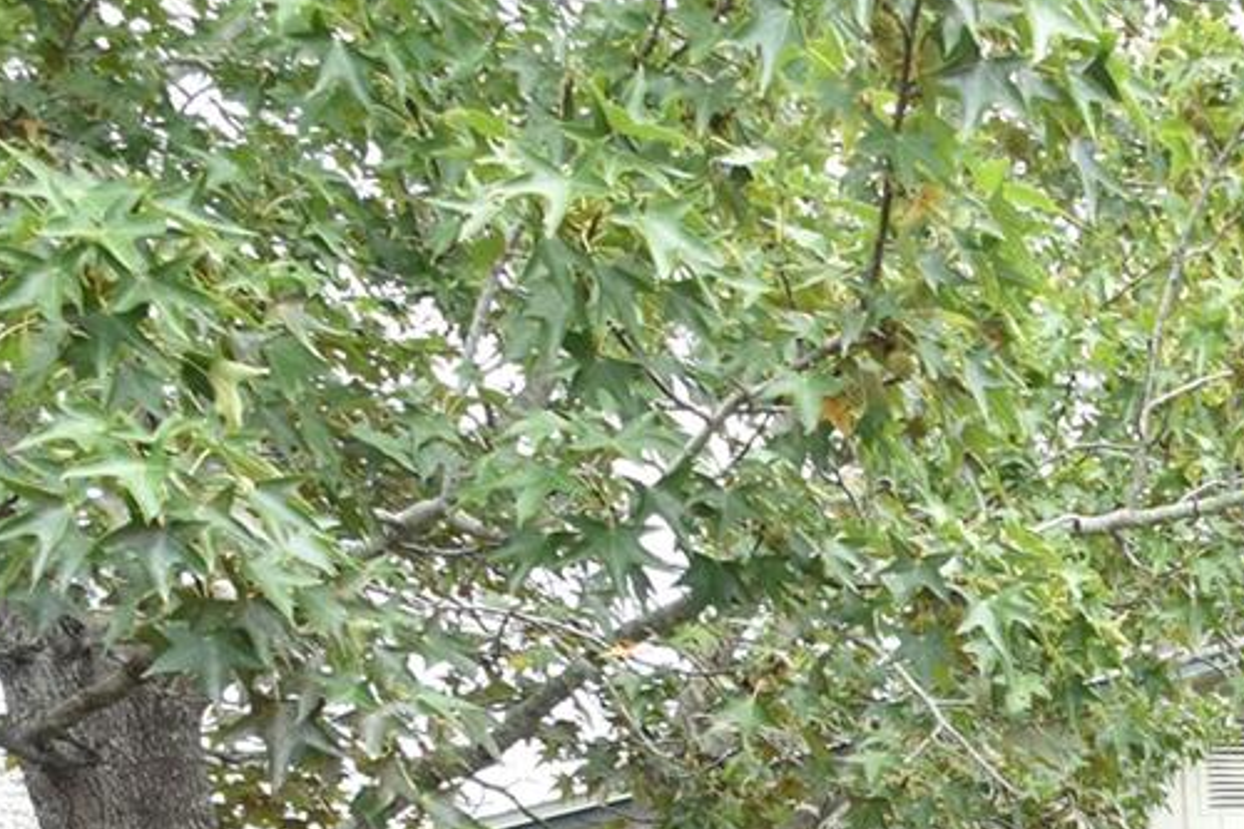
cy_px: 1247
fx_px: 1658
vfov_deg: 22.8
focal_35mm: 48
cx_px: 1480
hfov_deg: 33.6
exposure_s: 1/250
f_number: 8
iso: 400
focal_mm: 10
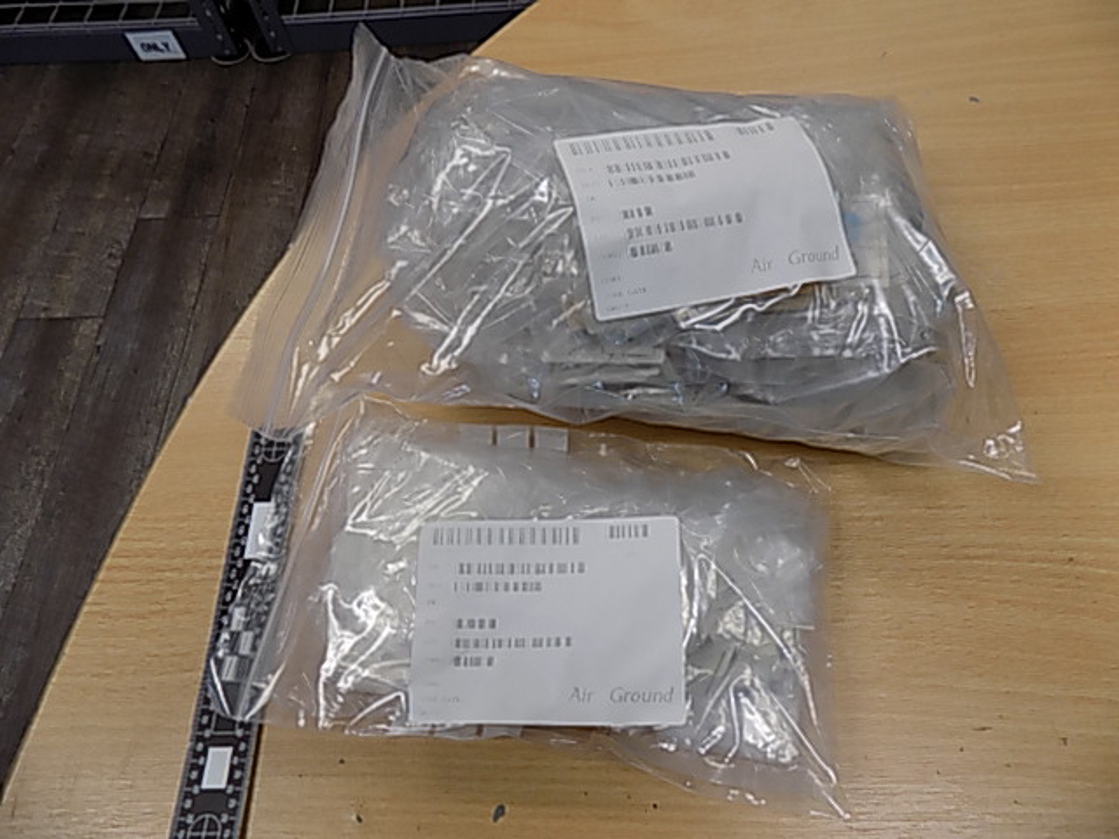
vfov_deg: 58.9
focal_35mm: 23
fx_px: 744
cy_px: 420
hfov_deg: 73.9
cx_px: 560
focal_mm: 4
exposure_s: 1/30
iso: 80
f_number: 3.1
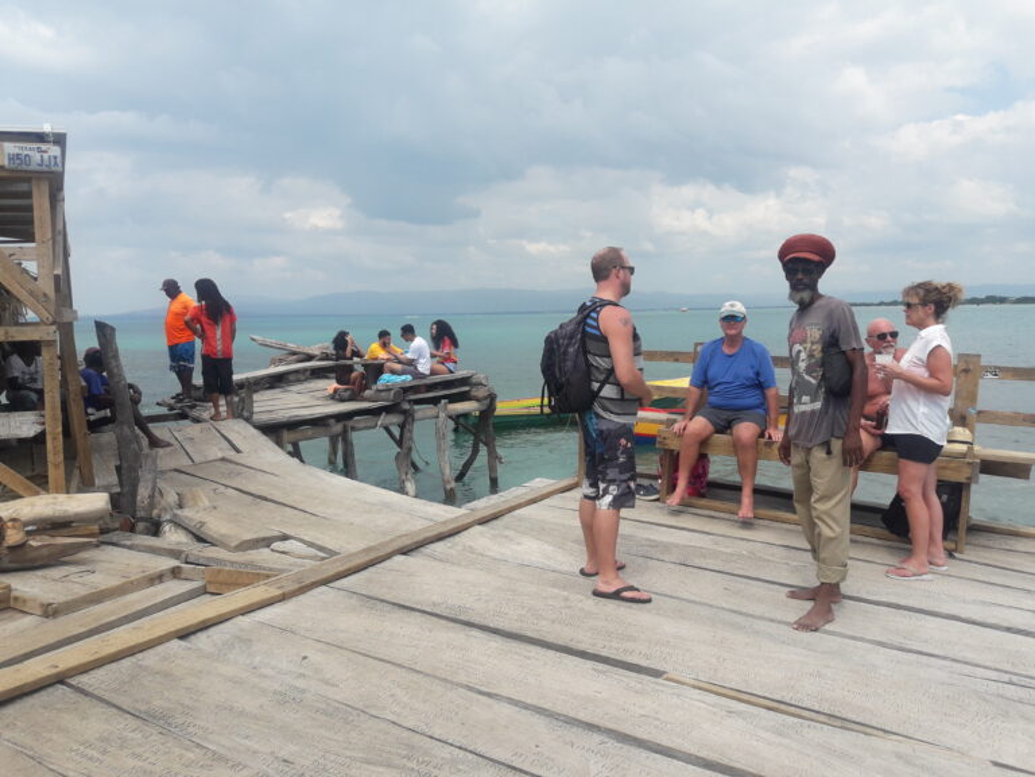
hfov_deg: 63.4
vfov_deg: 49.7
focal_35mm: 28
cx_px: 518
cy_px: 388
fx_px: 837
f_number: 1.9
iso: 40
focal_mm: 3.7
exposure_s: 1/1443
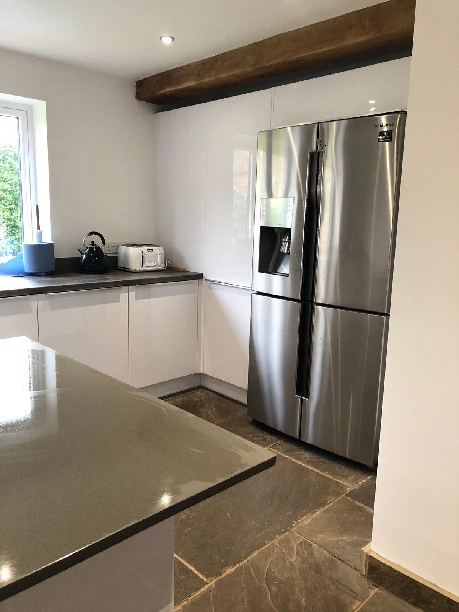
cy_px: 306
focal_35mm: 28
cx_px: 230
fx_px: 495
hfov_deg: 49.7
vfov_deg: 63.4
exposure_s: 1/15
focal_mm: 4
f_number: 1.8
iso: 40
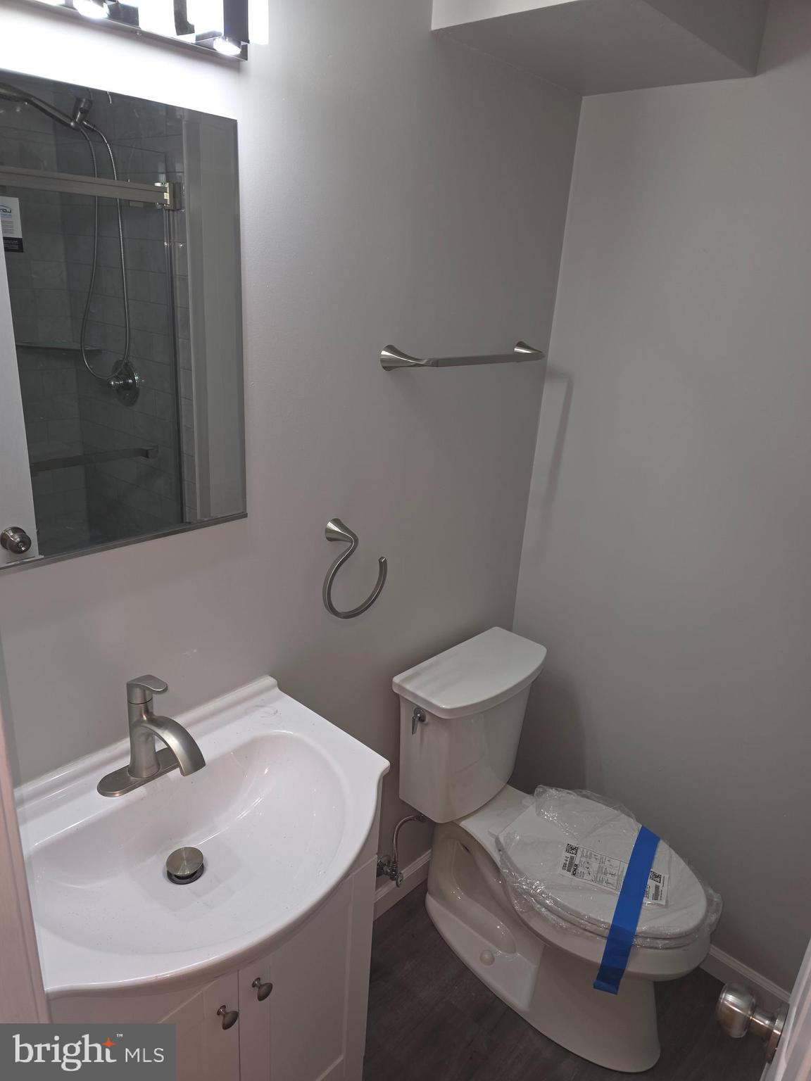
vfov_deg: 73.9
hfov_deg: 58.9
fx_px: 718
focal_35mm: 23
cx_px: 406
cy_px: 540
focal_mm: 6.3
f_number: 1.7
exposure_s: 1/60
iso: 25
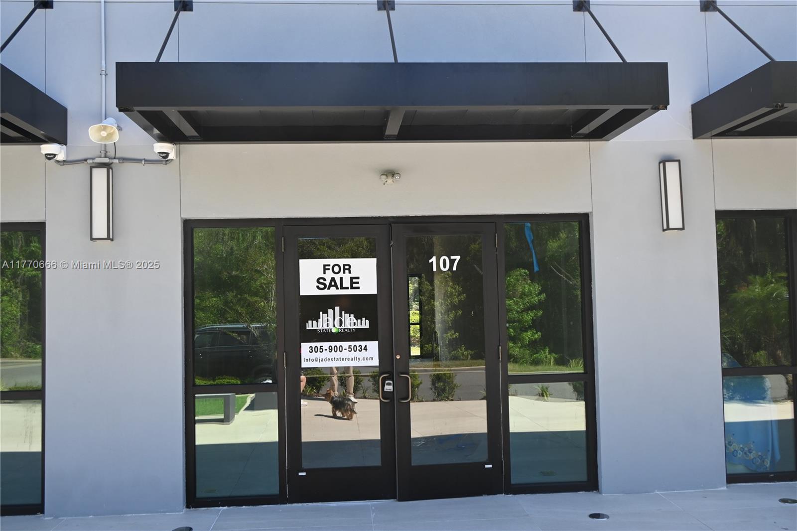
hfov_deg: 57.2
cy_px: 266
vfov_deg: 40.0
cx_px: 398
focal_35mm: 33
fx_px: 730
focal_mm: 22
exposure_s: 1/250
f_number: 5.6
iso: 200
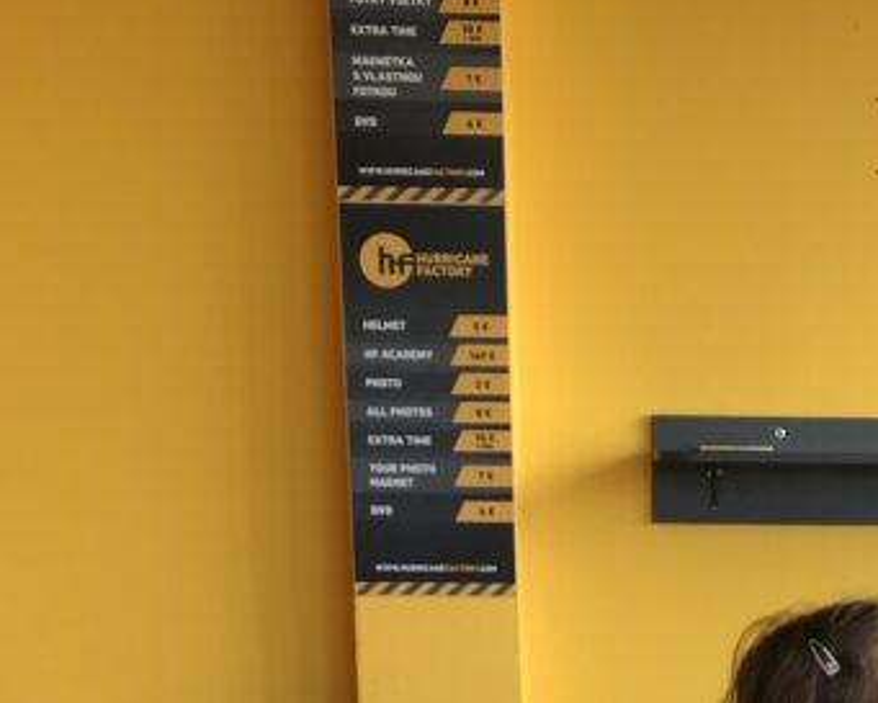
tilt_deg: -13.4
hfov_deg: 22.5
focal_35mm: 82
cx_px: 842
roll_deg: -0.6
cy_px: 963
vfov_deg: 17.4
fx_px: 2131
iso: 25
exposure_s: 1/47
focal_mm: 4
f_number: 1.8
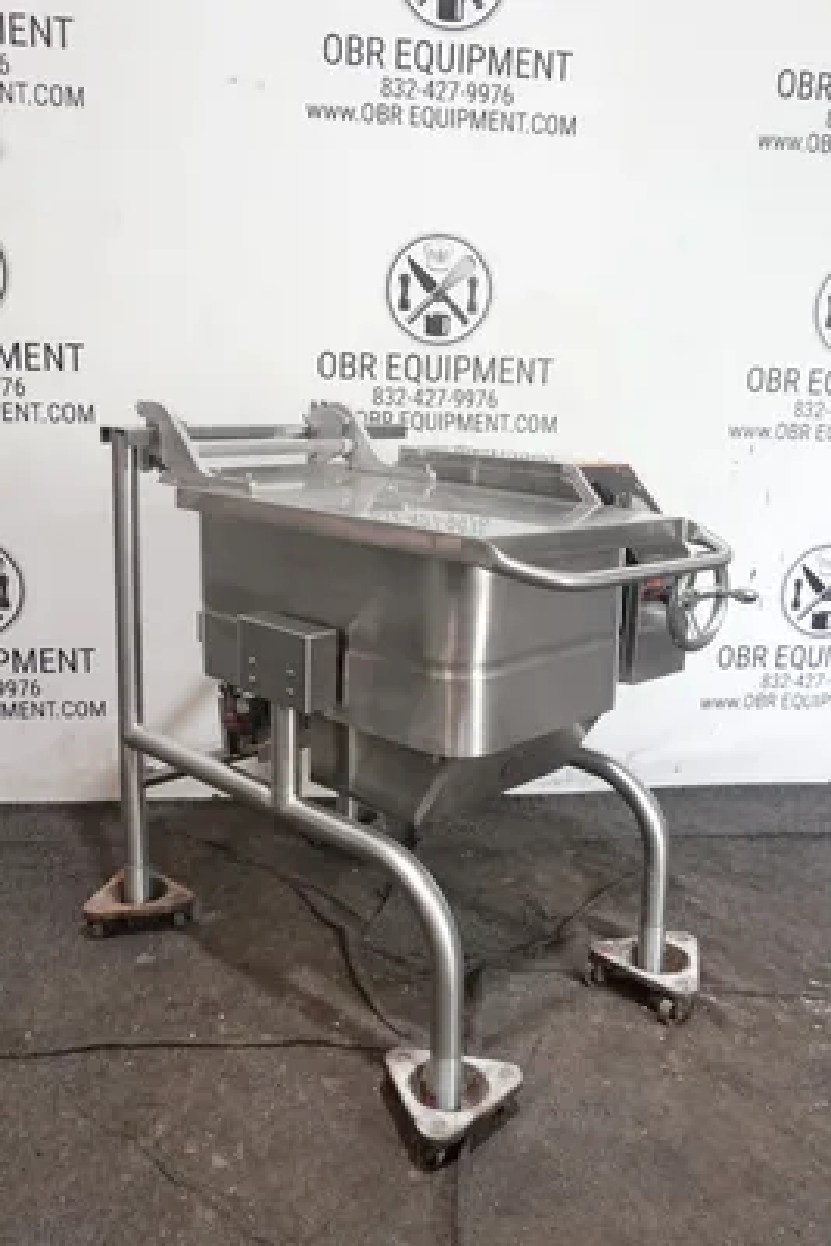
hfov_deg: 42.4
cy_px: 623
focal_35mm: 31
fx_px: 1072
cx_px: 416
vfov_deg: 60.3
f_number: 3.5
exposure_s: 1/40
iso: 800
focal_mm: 11.52
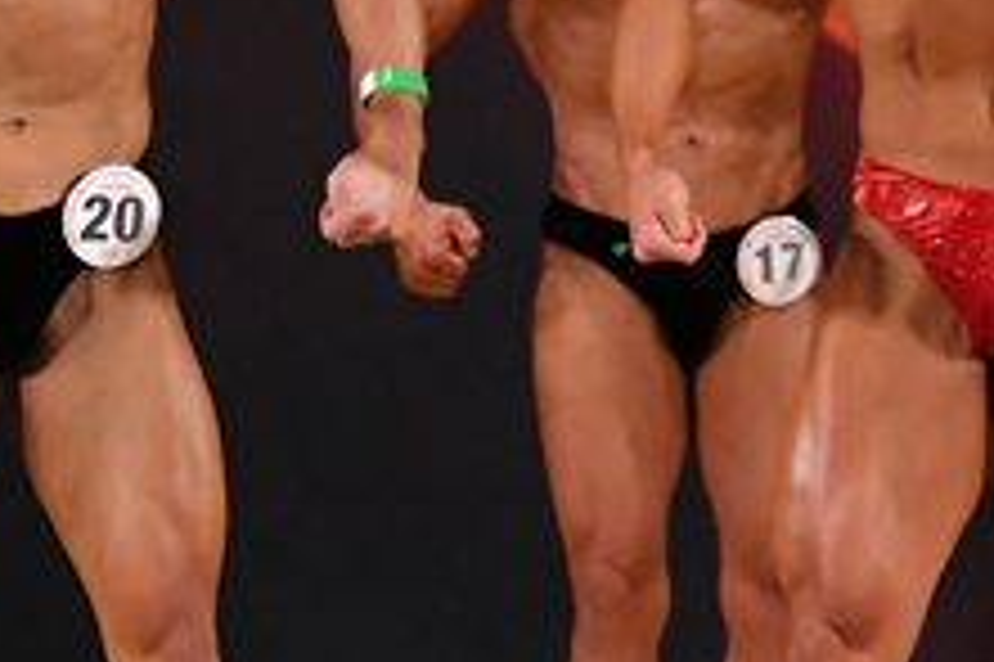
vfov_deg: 1.8
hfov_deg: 2.7
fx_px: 20996
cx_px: 88
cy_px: 261
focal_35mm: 761
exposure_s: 1/400
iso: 3200
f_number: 5.6
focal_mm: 145
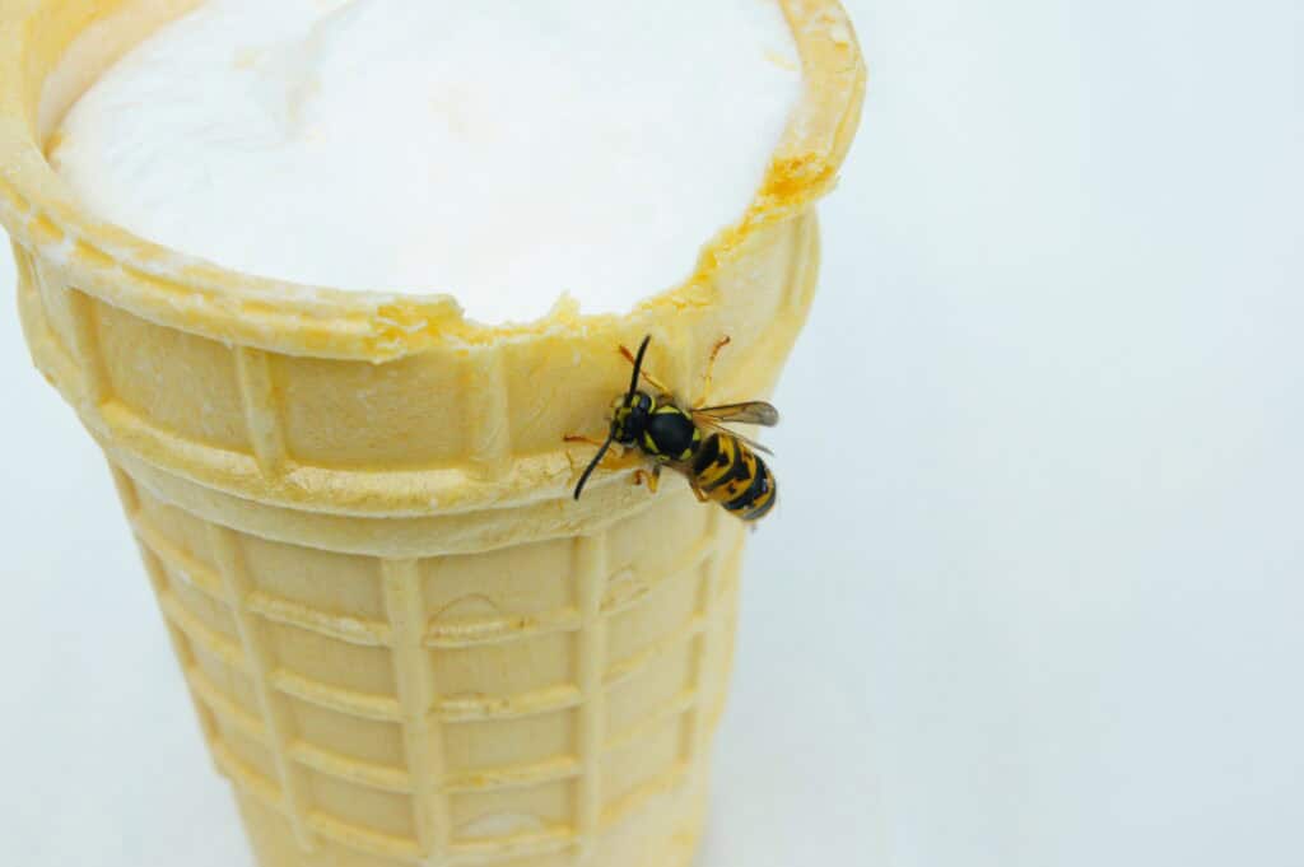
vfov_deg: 16.5
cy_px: 434
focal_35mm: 82
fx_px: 2986
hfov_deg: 24.6
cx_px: 652
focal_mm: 55
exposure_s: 1/25
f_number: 11
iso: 200
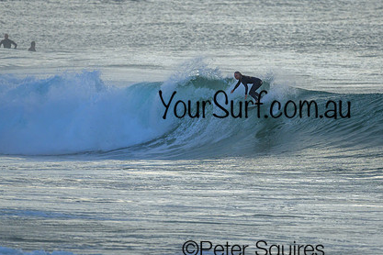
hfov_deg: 1.9
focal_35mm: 1112
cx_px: 253
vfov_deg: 1.2
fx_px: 11830
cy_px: 97
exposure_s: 1/2500
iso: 800
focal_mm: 800
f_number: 6.3
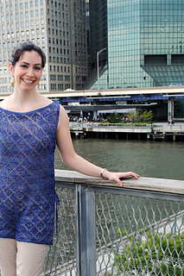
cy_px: 204
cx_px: 63
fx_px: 468
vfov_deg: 32.3
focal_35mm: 61
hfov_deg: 22.2
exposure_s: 1/125
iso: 125
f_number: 5.6
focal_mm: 26
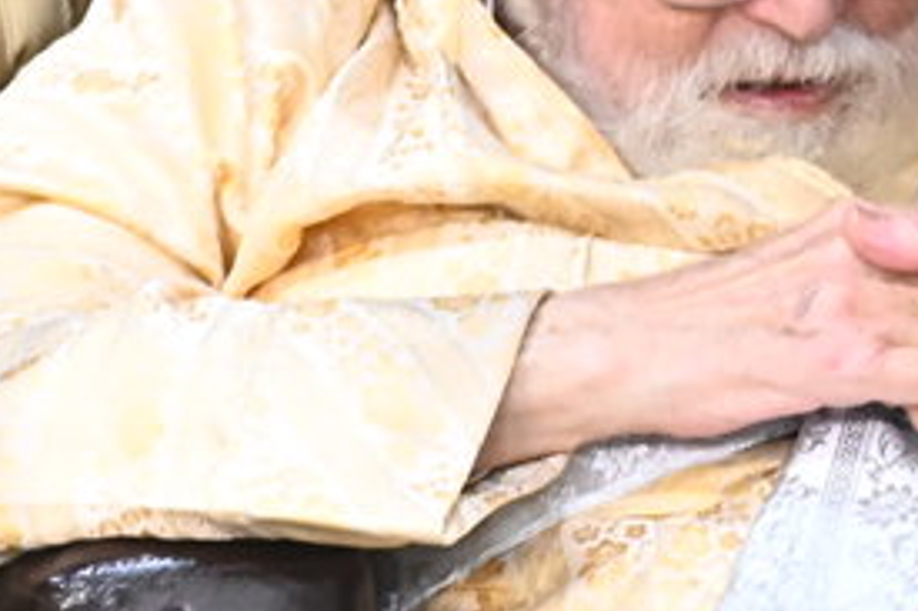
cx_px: 1459
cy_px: -342
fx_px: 58460
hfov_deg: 0.9
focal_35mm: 2294
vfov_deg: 0.6
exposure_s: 1/100
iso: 5000
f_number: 6.3
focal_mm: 450
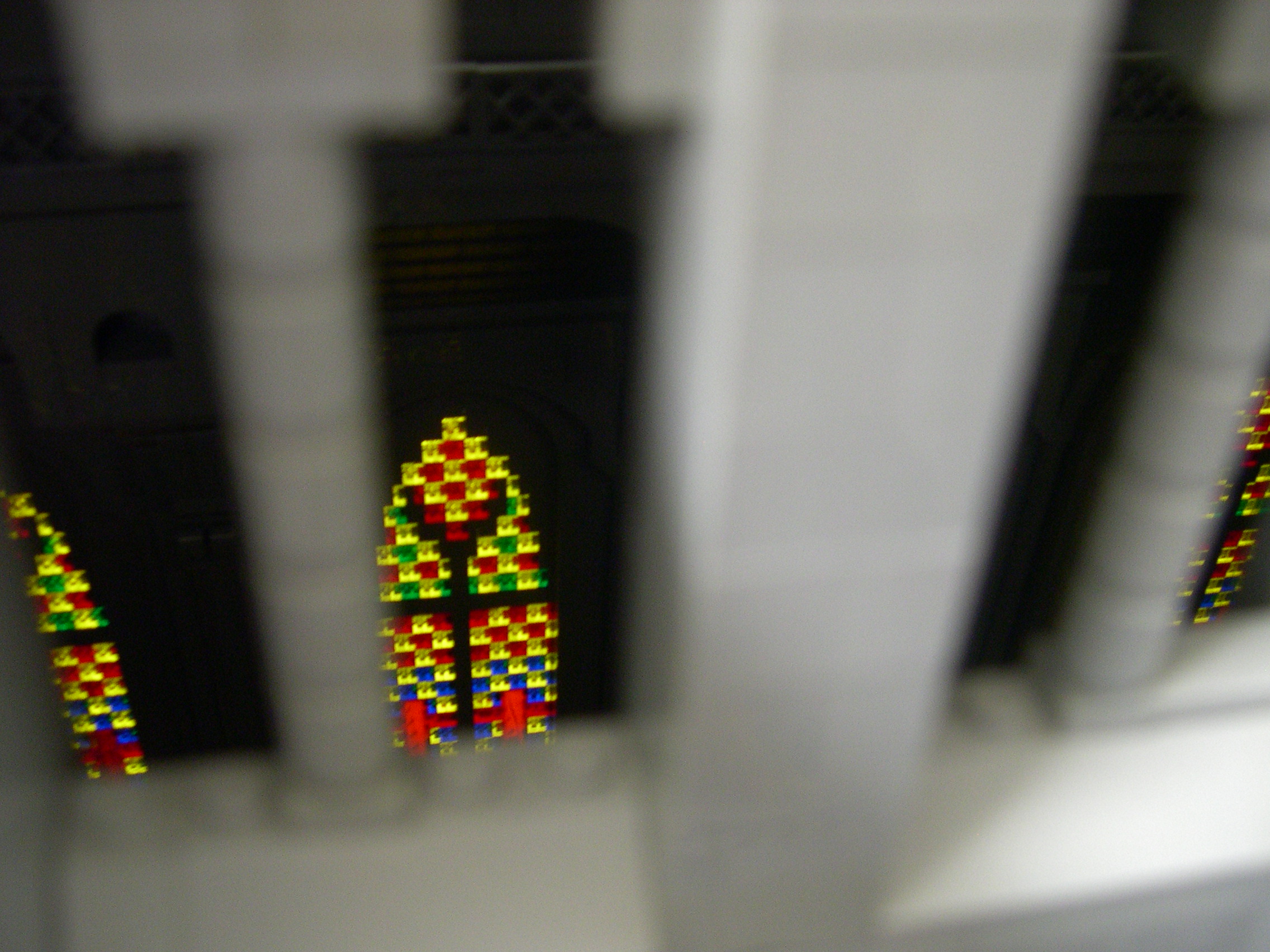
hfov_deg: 49.0
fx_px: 1394
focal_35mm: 38
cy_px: 476
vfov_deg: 37.7
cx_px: 635
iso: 400
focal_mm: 8
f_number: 2.8
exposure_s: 1/4.2
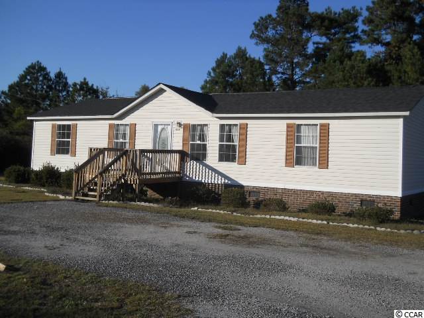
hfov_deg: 45.8
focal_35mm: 41
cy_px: 159
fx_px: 502
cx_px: 212
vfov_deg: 35.1
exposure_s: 1/500
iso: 80
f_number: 5.5
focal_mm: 6.72
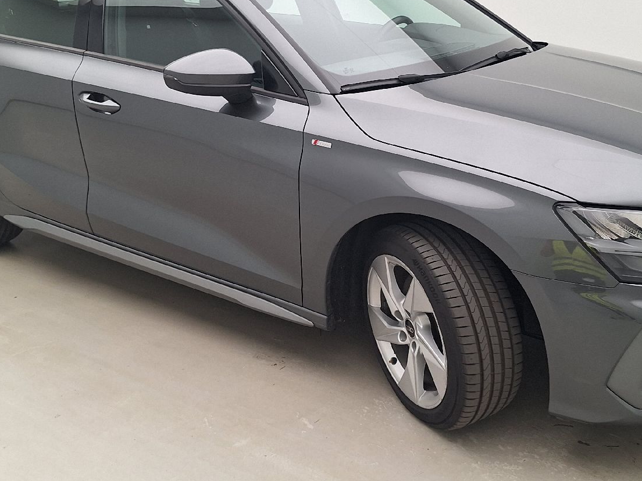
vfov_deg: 35.8
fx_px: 742
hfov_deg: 46.7
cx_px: 368
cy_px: 196
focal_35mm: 40
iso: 50
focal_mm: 5.54
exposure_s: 1/100
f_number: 1.8
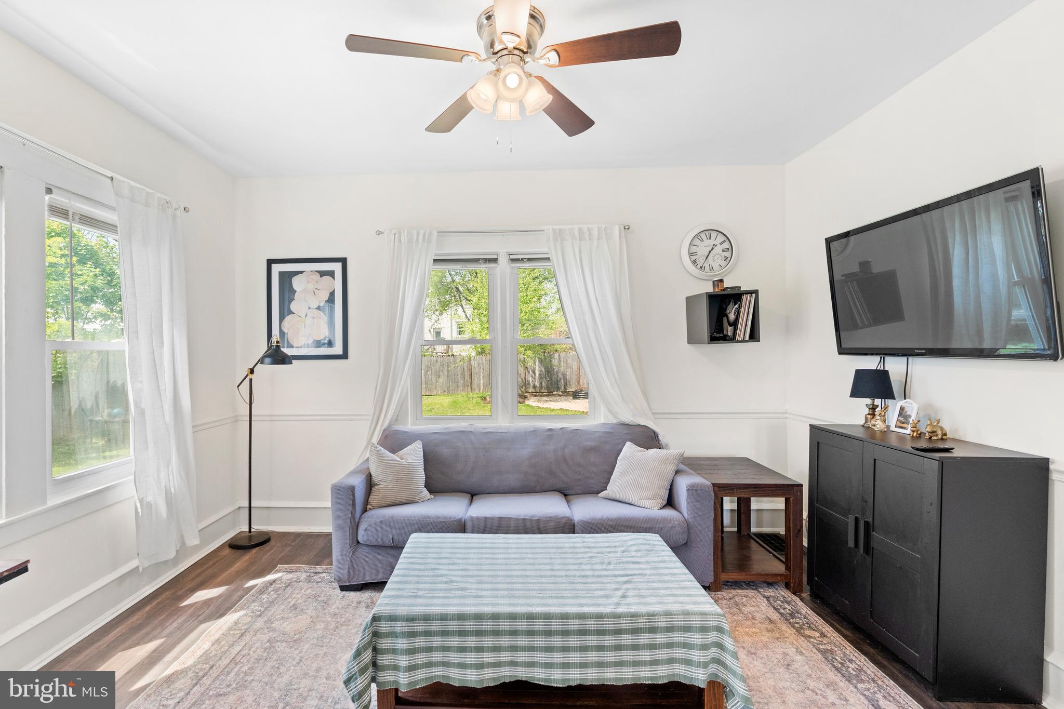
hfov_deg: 95.0
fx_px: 488
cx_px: 532
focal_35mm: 16
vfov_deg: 72.0
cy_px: 354
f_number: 5.6
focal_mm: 16.5
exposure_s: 1/30
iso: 640
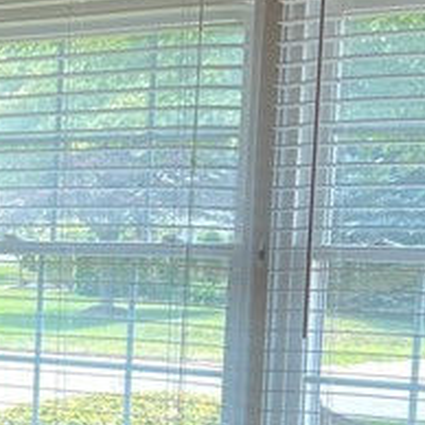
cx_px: -311
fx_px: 1681
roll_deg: -0.2
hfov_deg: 13.2
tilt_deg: -7.0
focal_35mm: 121
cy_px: 407
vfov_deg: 14.2
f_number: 1.5
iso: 80
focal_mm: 5.7
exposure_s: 1/120
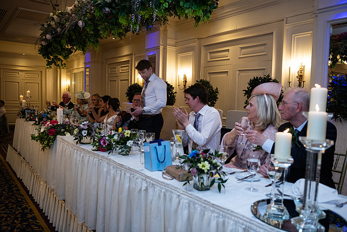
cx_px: 174
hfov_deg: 63.6
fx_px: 280
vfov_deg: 45.0
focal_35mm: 29
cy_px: 116
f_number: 3.5
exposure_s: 1/160
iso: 800
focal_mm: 29
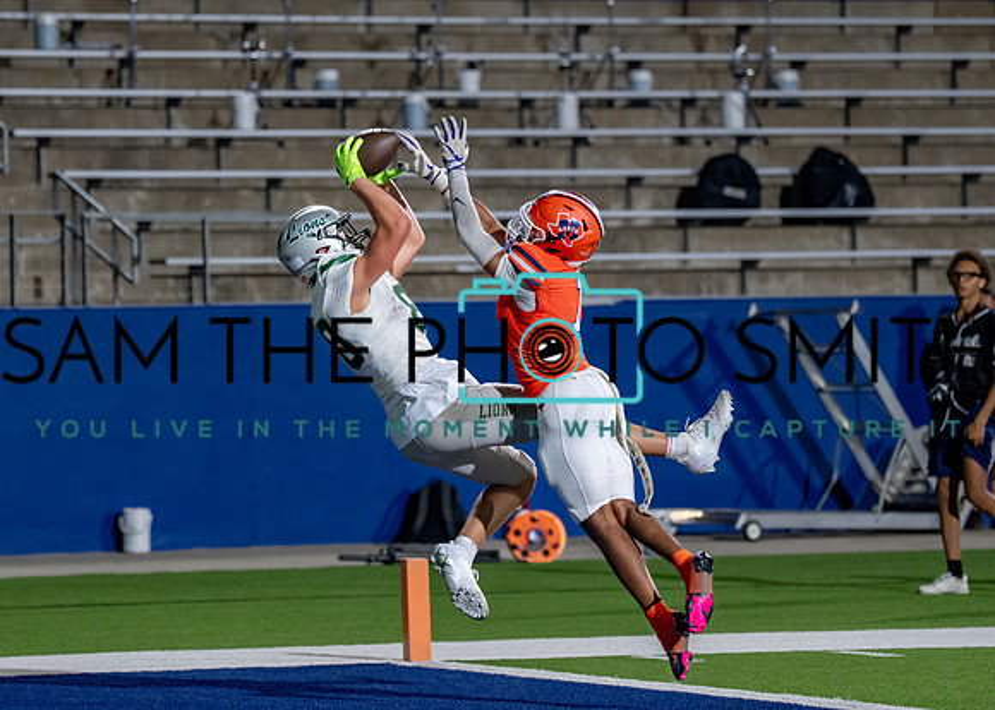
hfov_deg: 8.3
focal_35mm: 242
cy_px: 301
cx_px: 307
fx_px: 6842
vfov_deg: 5.9
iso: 2500
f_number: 2.8
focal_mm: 150
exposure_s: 1/1250
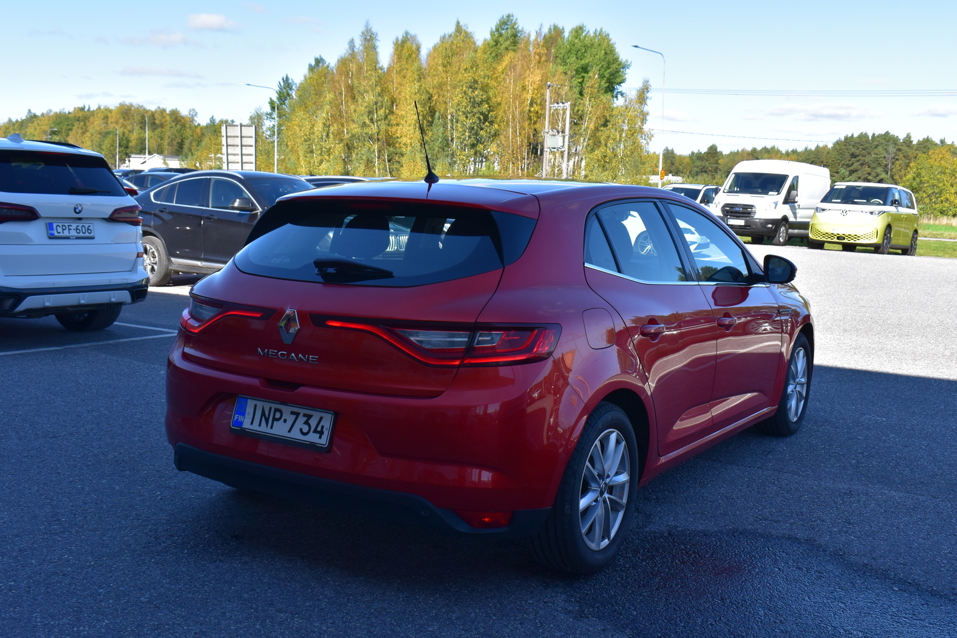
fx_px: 984
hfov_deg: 51.9
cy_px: 323
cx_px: 475
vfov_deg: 35.9
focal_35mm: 37
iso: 400
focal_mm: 24
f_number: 11
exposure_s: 1/350
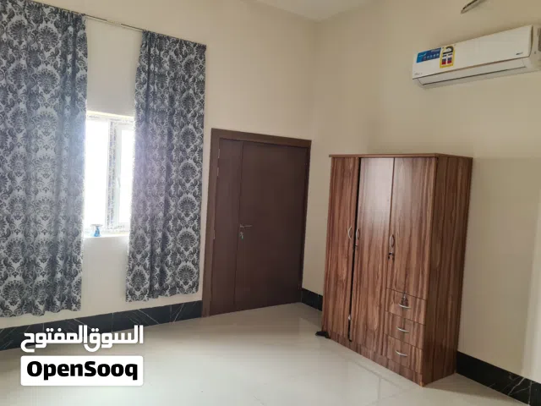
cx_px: 270
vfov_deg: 53.1
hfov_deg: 67.3
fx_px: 406
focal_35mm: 26
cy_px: 203
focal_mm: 5.4
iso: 320
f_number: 1.8
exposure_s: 1/50
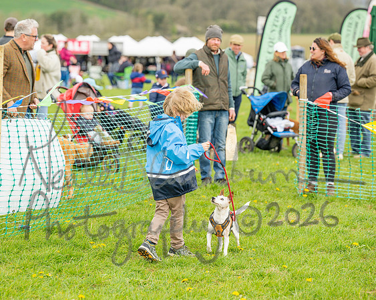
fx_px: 1691
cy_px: 150
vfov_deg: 10.2
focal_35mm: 152
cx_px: 190
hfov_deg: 12.7
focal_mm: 135
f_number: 4
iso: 400
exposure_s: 1/1600
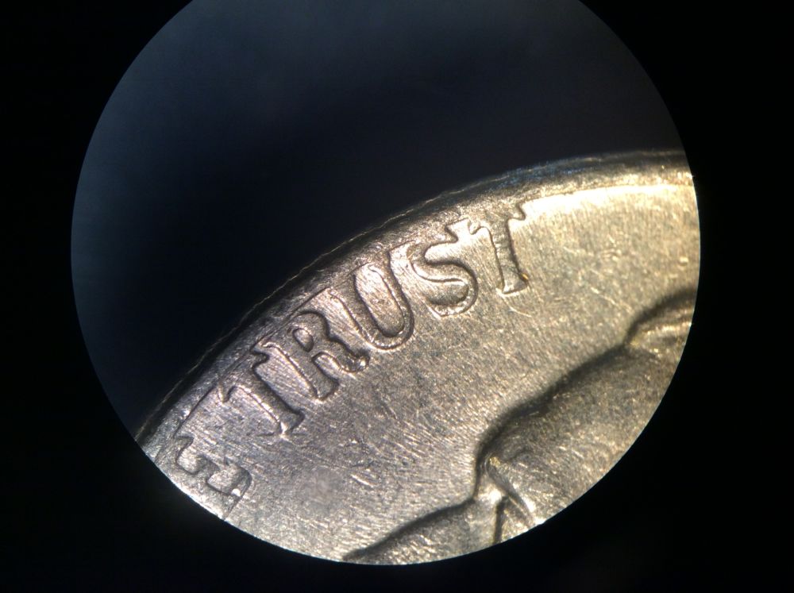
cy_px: 296
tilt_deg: -48.5
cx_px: 397
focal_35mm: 32
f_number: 2.4
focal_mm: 3.3
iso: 50
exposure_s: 1/24
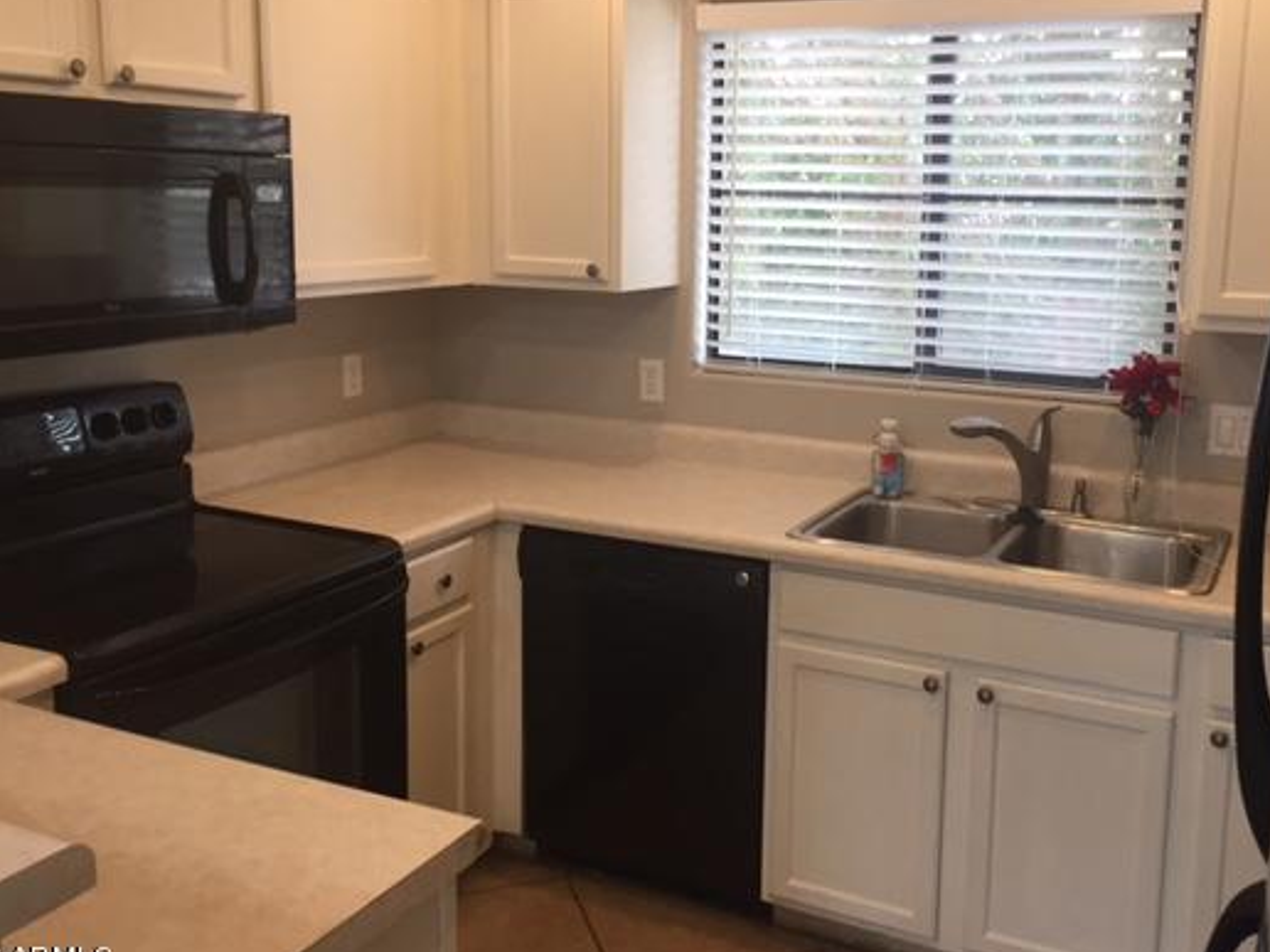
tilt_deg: -11.0
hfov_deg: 51.2
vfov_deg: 39.6
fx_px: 1321
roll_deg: -1.6
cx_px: 706
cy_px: 416
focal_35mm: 36
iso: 64
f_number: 2.2
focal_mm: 4.15
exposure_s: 1/30
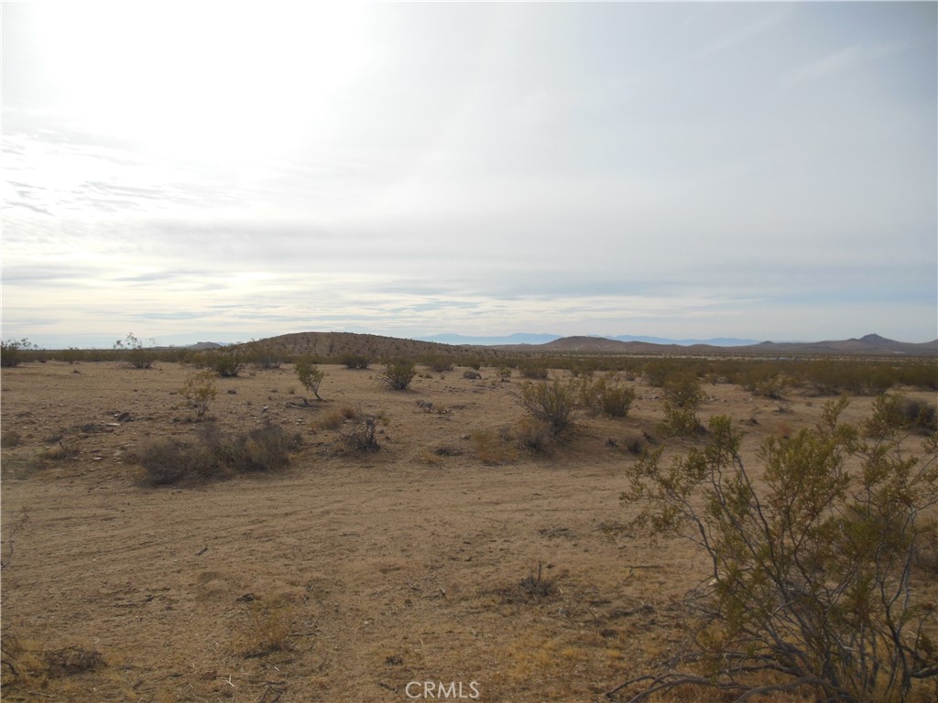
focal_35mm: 25
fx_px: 677
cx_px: 469
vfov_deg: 54.9
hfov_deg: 69.4
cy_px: 352
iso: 125
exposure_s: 1/800
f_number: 6.4
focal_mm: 4.5
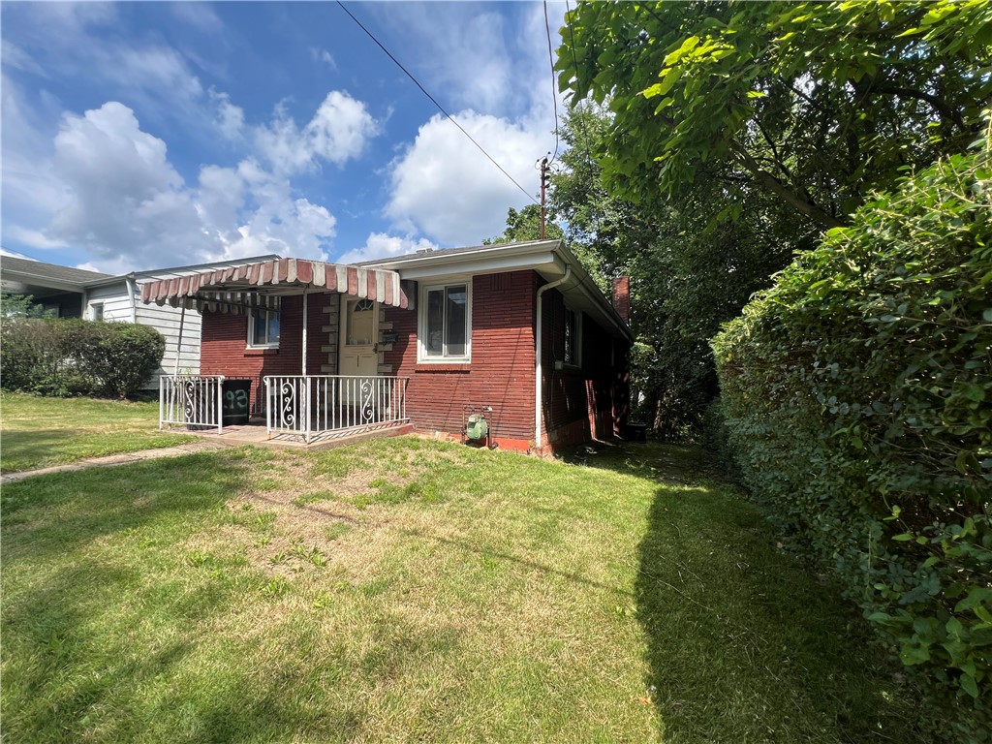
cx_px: 496
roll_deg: -0.5
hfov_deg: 106.2
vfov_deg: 89.9
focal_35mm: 13
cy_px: 372
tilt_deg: +2.5
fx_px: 373
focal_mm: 1.57
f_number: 1.8
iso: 32
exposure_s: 1/840
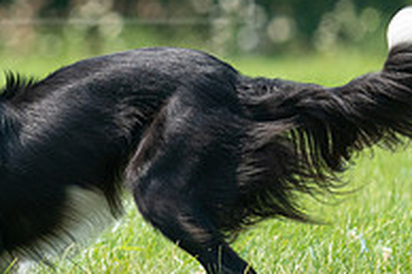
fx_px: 10200
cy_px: -10
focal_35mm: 892
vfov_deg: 1.5
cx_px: -96
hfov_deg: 2.3
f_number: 5.6
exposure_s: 1/4000
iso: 2000
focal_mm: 298
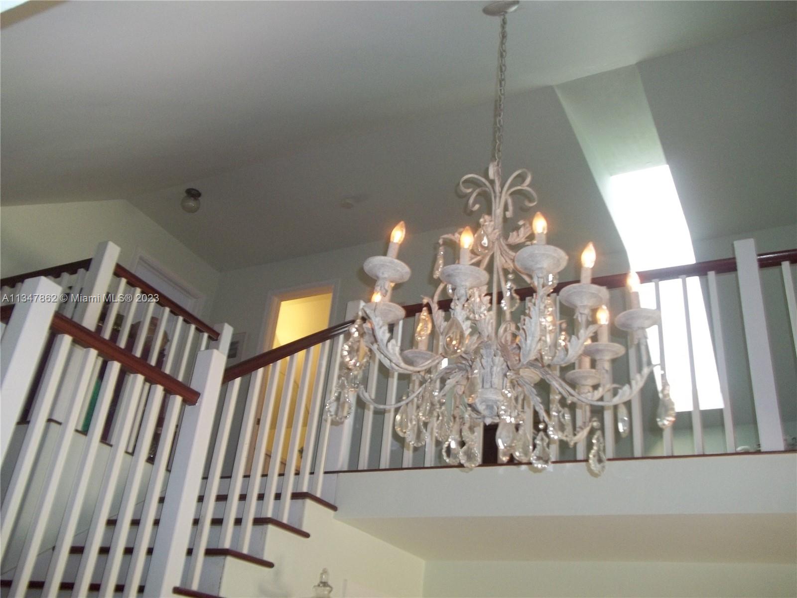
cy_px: 299
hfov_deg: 56.8
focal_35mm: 32
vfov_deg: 44.2
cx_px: 398
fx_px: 737
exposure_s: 1/50
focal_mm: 5.7
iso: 160
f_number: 2.9
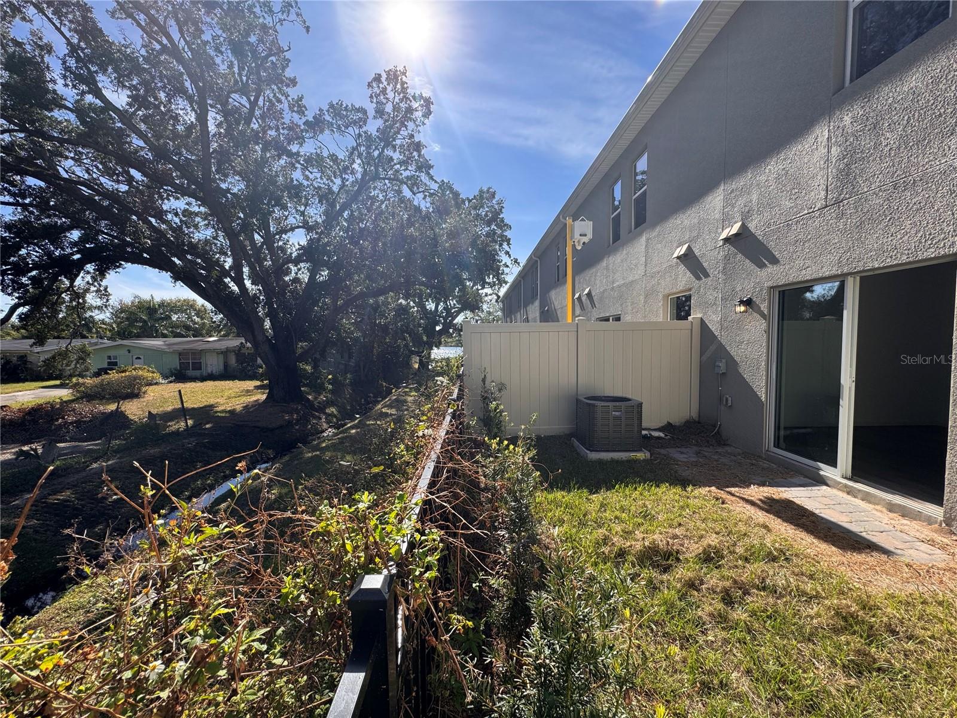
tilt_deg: -3.0
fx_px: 387
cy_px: 359
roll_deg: +0.2
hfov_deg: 102.1
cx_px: 478
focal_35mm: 14
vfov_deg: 85.7
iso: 50
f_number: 2.2
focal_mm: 2.22
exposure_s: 1/1160
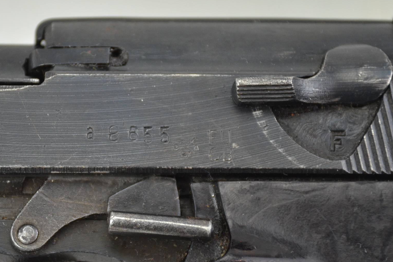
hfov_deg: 6.3
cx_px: 131
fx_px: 3579
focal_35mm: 328
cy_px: 137
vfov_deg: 4.2
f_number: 5.6
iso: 800
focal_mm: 135
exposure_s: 1/160
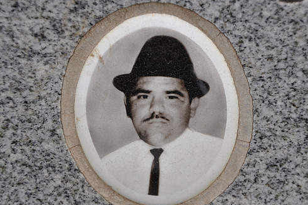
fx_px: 1602
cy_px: 108
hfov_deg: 11.0
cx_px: 167
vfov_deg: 7.3
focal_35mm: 188
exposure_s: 1/160
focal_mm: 105
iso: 200
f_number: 6.3
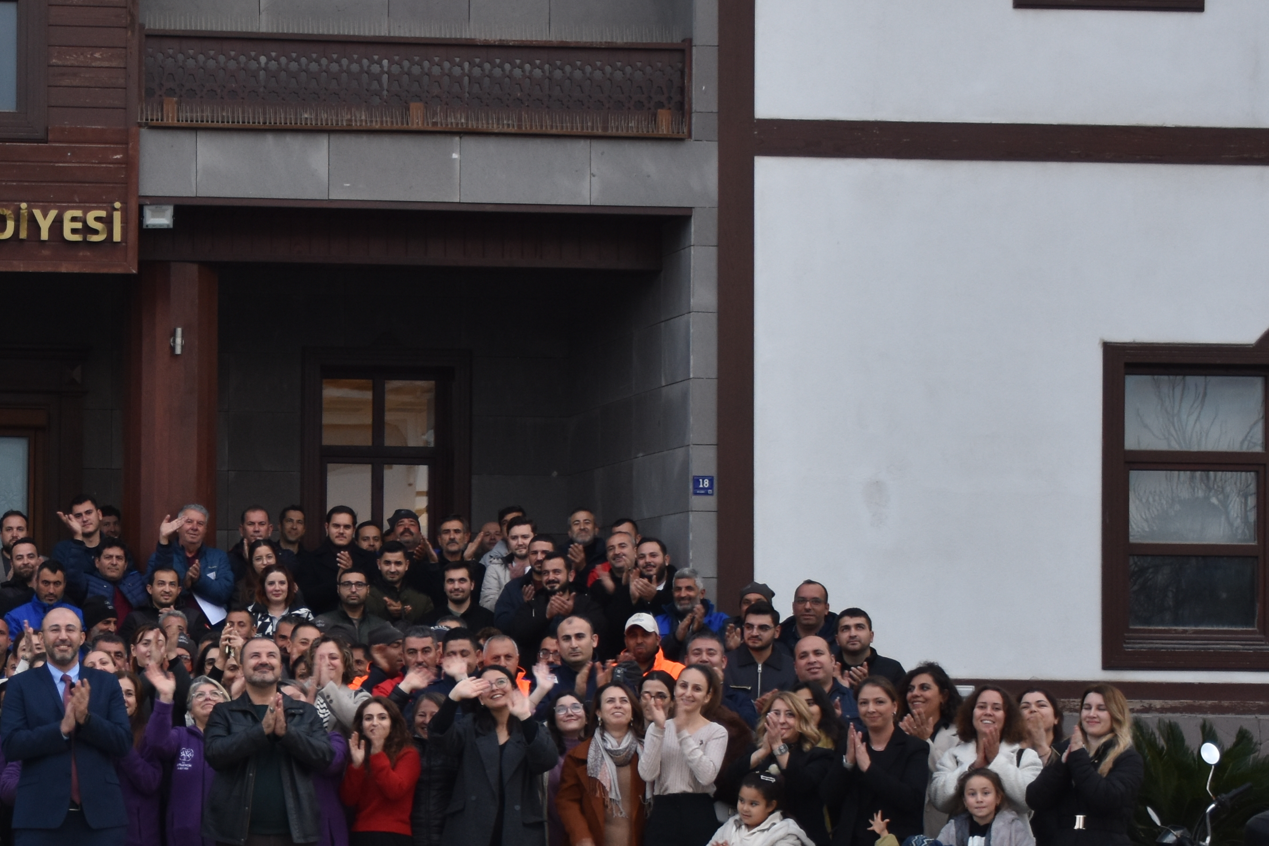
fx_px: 3525
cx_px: 68
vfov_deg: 13.6
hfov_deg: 19.9
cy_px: 616
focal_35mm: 100
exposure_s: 1/60
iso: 400
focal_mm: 30
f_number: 4
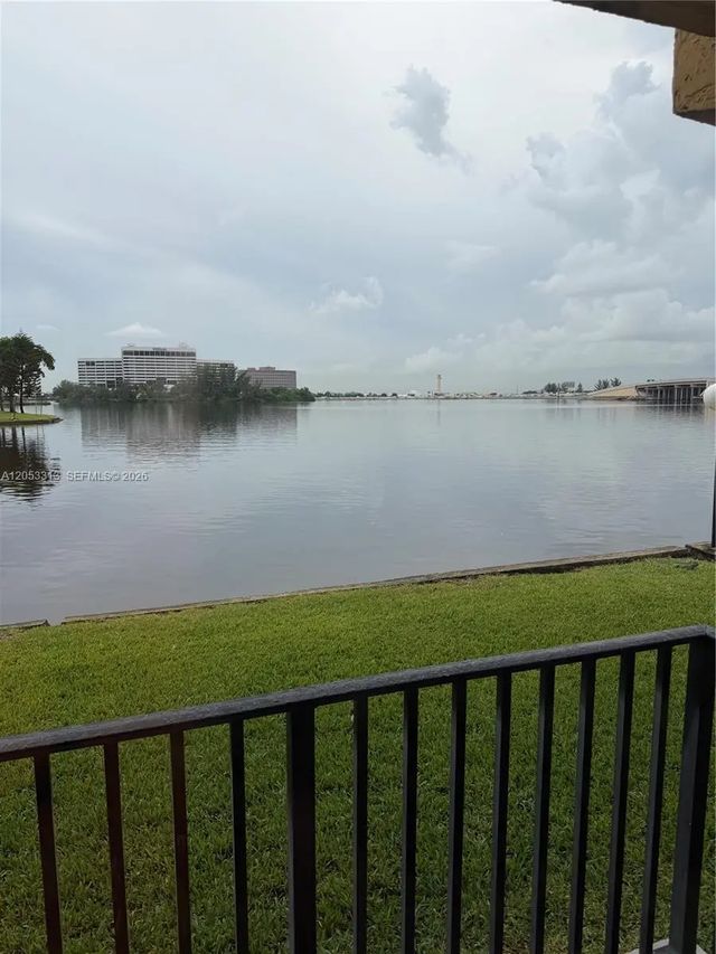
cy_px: 477
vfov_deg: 71.6
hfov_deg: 56.8
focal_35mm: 24
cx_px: 358
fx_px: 662
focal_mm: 6.76
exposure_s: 1/4405
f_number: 1.78
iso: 80
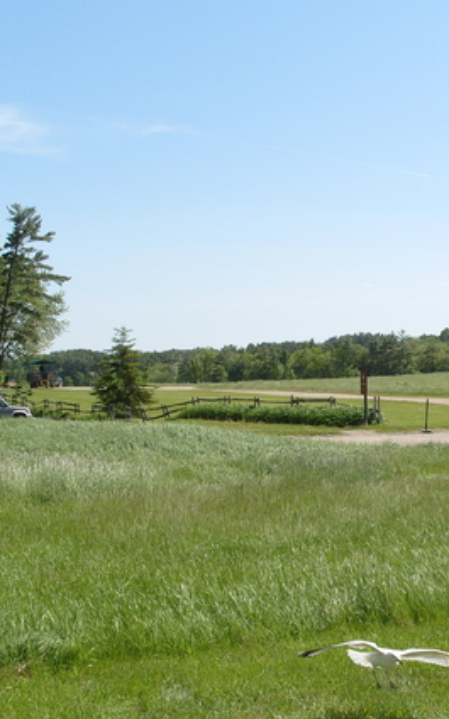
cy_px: 399
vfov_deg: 36.2
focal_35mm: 56
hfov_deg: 22.9
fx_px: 1096
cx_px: 352
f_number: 4.8
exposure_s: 1/750
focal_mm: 7.8
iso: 80
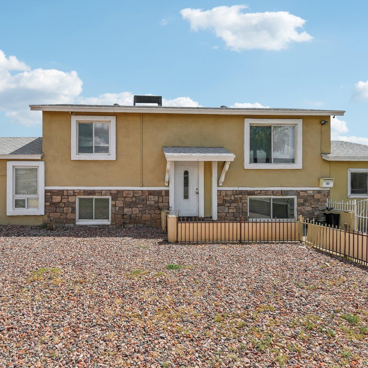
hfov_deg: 74.2
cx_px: 152
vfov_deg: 74.8
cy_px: 185
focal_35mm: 20
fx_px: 241
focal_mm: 10
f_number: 8
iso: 100
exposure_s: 1/500
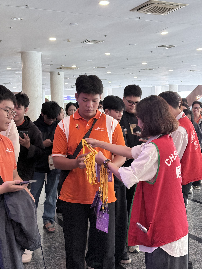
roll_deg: -0.4
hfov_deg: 30.3
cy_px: 134
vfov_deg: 39.7
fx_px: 373
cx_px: 101
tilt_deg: -2.7
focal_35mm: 48
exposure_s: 1/120
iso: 200
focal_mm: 6.76
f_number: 1.78
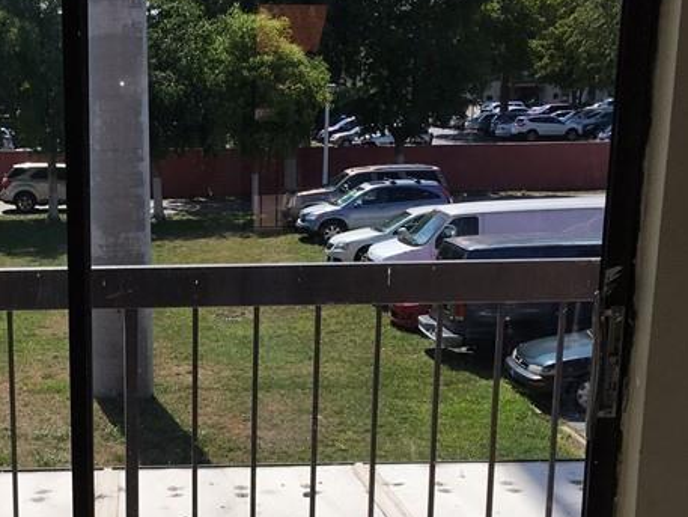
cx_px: 154
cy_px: 413
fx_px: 1292
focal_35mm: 65
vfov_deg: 22.3
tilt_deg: -14.3
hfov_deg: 29.2
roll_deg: +0.5
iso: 40
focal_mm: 4.15
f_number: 2.2
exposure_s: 1/3205
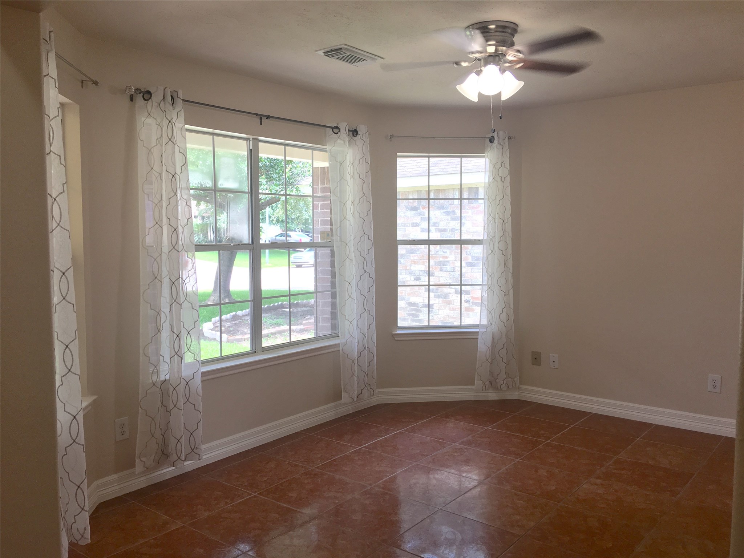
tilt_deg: -3.1
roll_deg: -0.6
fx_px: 623
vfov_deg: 48.2
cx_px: 372
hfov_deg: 61.7
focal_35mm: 29
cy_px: 279
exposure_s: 1/60
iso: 25
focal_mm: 4.15
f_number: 2.2
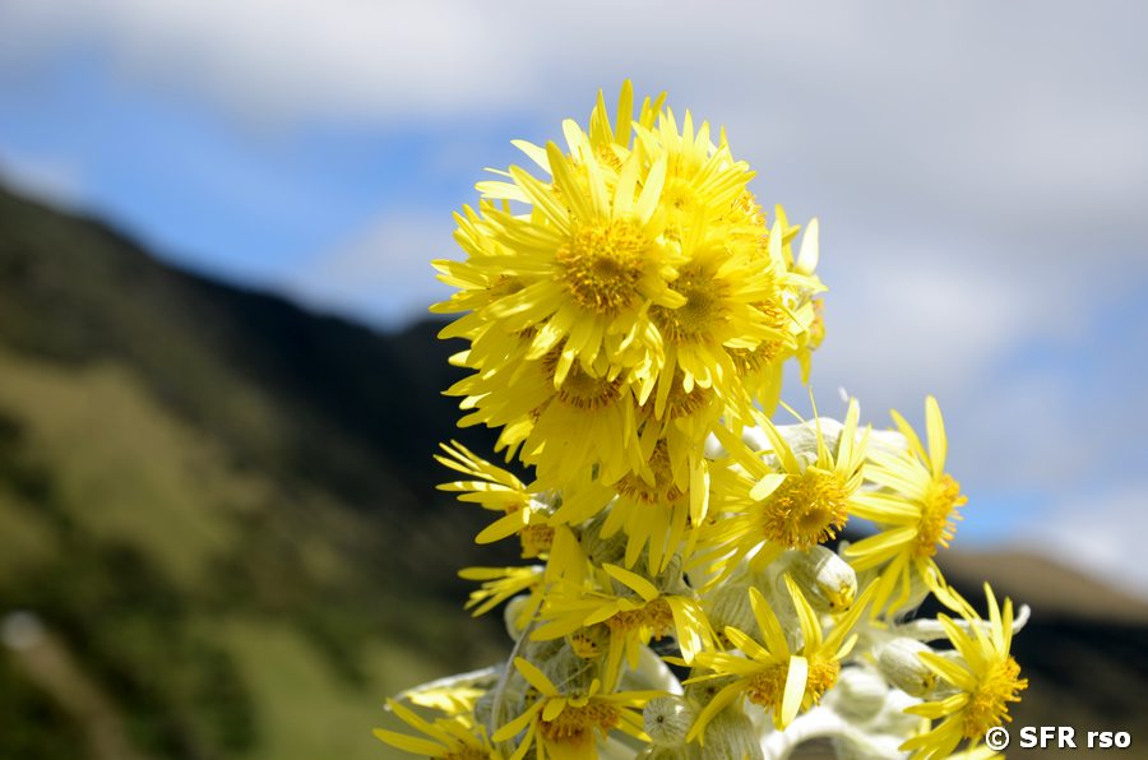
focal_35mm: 78
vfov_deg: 17.4
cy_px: 380
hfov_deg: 26.0
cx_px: 574
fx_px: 2482
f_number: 7.1
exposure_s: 1/200
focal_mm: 52
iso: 100
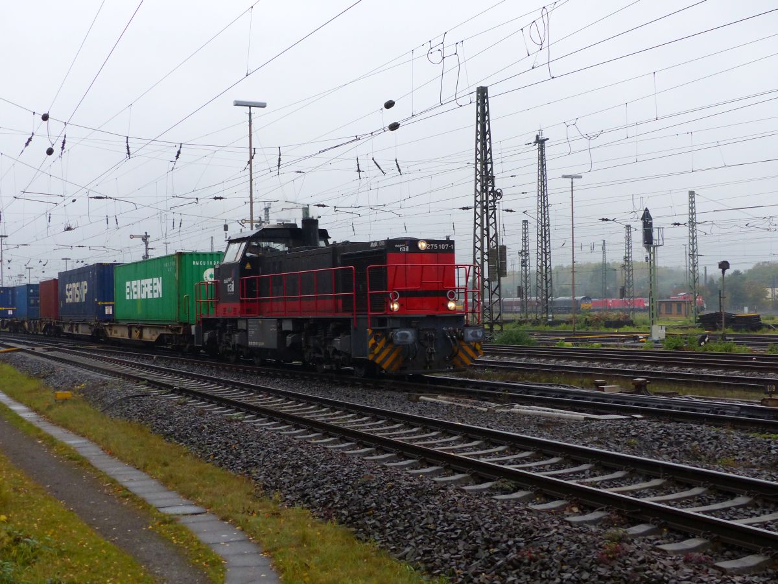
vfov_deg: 29.7
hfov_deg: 38.9
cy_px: 292
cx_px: 389
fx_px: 1101
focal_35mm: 49
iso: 250
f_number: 2.8
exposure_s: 1/500
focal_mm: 8.7
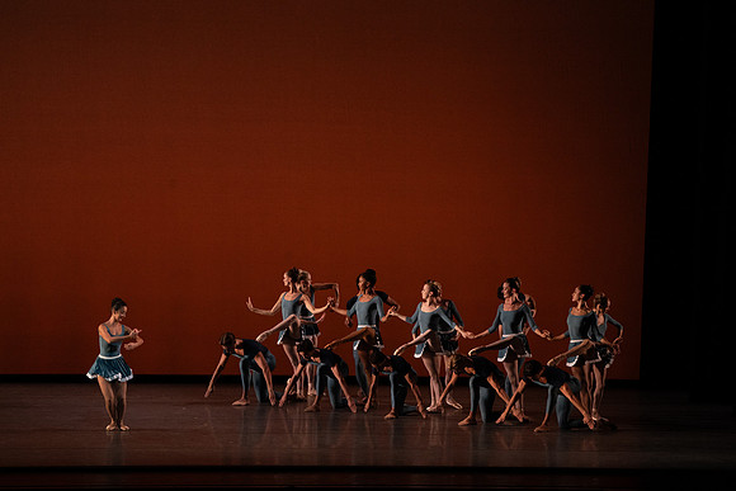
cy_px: 246
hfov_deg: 12.5
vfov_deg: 8.4
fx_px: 3354
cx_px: 368
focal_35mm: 164
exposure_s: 1/400
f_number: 9
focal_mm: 164
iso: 5000
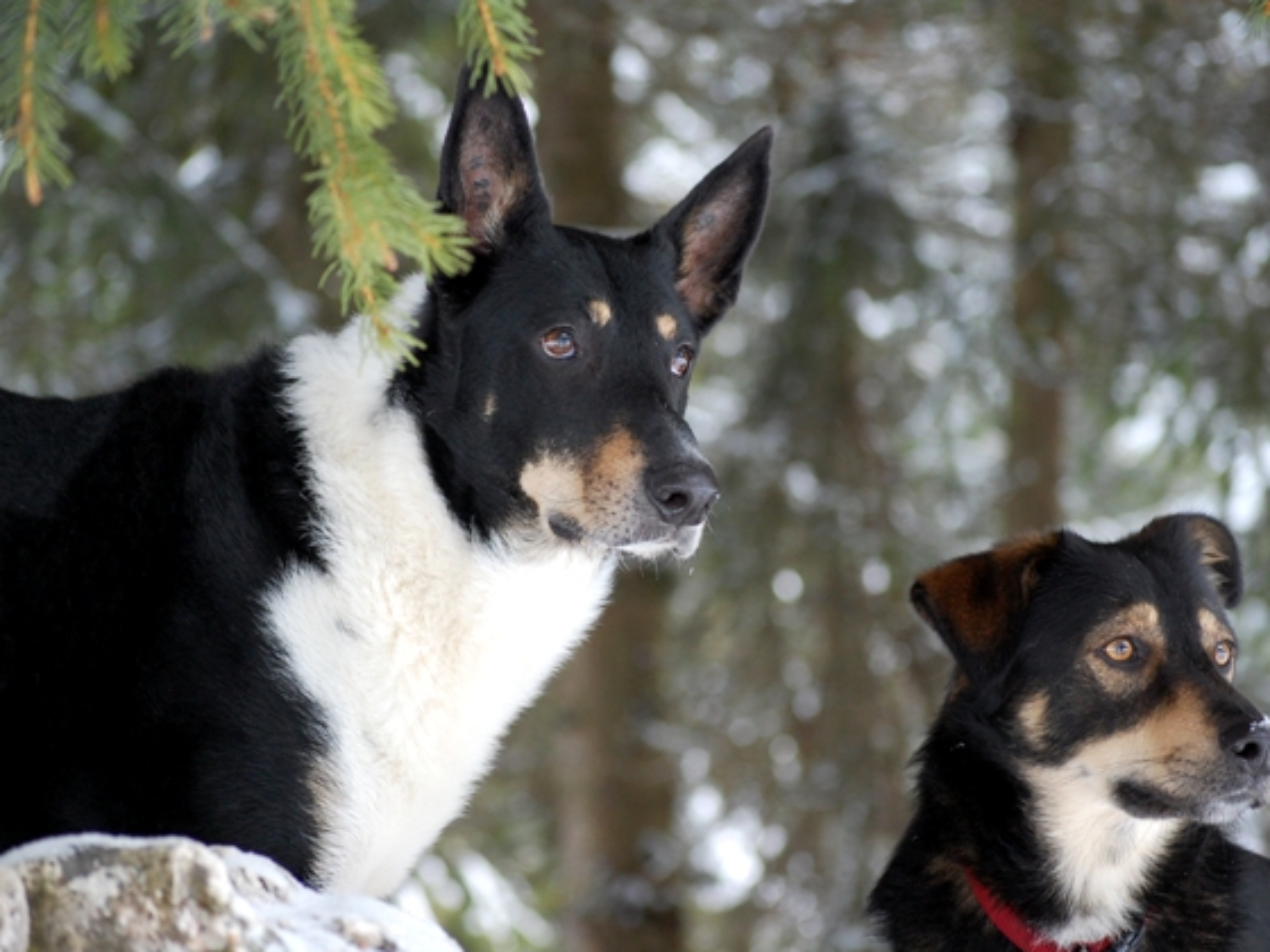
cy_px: 478
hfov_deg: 14.6
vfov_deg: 11.0
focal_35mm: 135
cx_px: 637
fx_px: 4953
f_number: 4.5
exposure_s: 1/125
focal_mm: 82
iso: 450
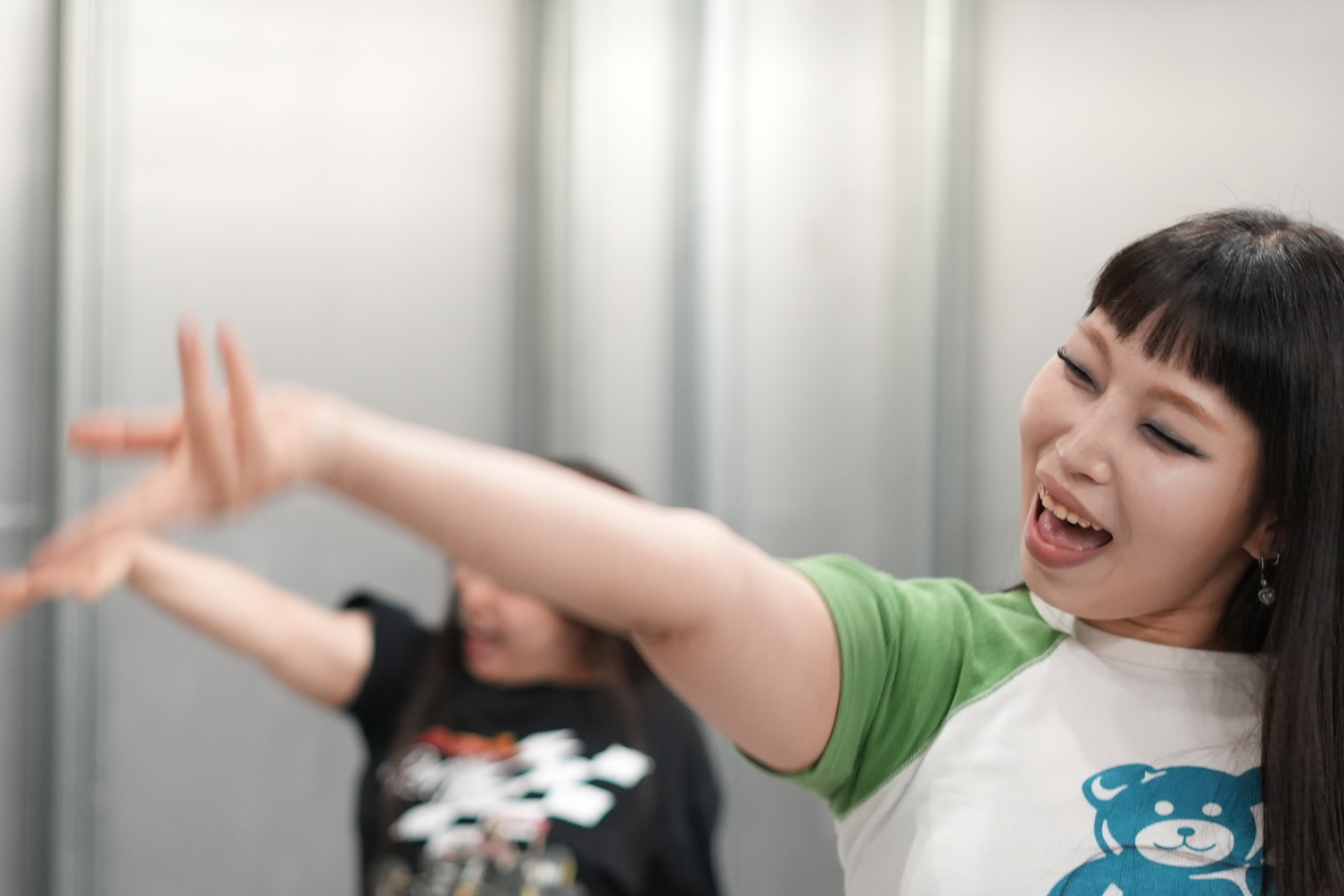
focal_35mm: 83
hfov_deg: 24.5
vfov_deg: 16.5
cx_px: 628
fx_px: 3098
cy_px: 457
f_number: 2
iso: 1600
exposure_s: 1/160
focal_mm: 50
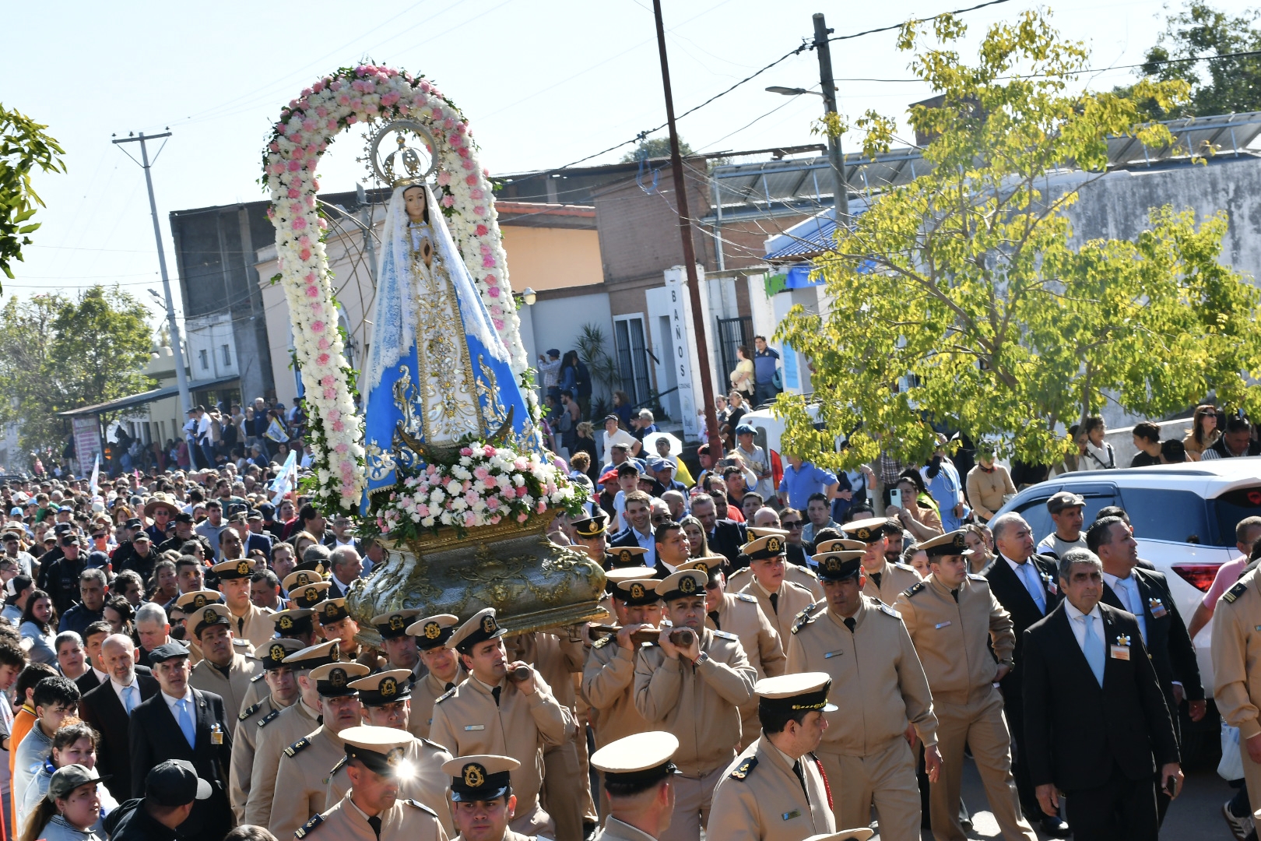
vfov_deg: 20.3
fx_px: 2347
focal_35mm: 67
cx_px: 630
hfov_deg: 30.1
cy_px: 420
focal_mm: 45
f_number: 13
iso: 200
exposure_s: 1/125
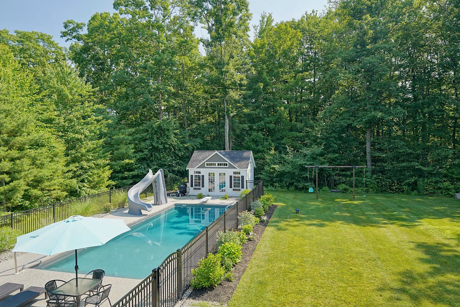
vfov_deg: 58.5
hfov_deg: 80.0
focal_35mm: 21
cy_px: 155
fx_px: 274
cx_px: 242
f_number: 5.6
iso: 100
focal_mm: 19.4
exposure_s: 1/100
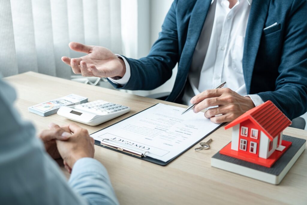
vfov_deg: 30.5
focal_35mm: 44
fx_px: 375
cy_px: 102
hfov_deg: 44.5
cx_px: 154
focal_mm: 44
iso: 320
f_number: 4
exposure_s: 1/200
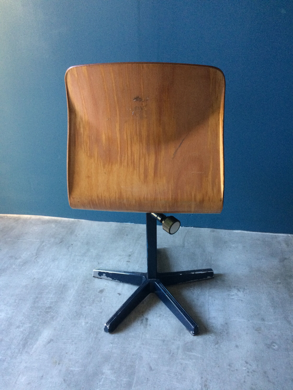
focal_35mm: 29
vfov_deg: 61.7
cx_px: 146
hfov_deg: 48.2
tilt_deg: -30.1
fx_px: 327
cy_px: 195
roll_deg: +2.2
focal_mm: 4.15
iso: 250
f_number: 2.2
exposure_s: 1/33
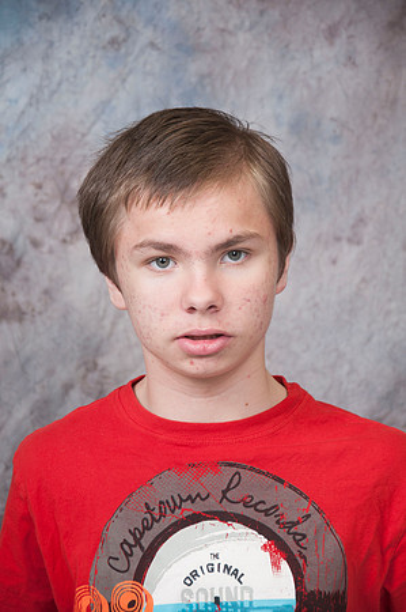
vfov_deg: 16.1
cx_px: 203
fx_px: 2162
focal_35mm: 128
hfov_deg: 10.7
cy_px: 306
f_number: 5.6
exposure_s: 1/125
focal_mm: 85
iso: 200
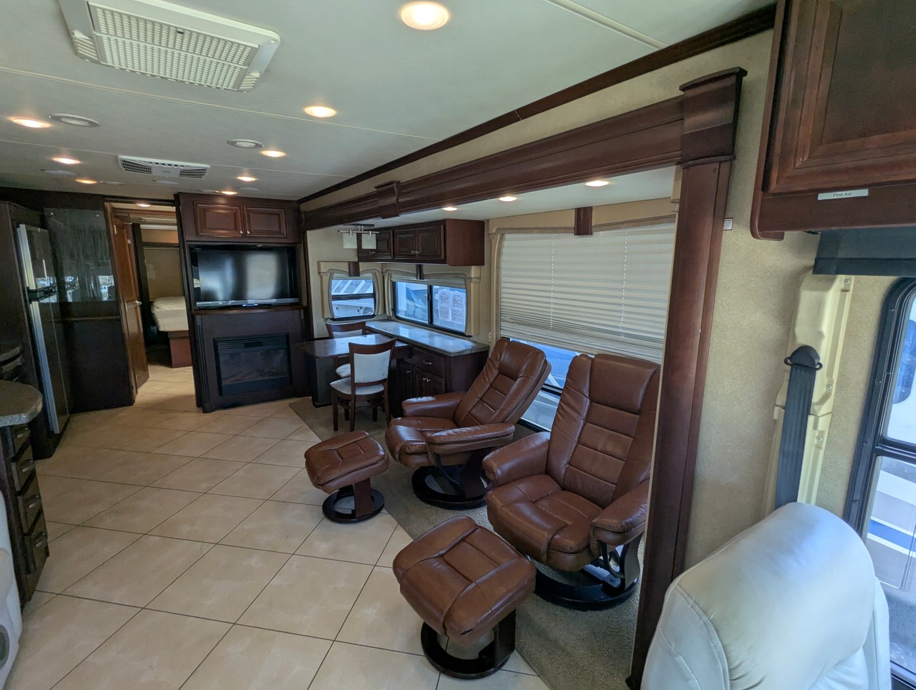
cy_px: 345
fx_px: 424
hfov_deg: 94.4
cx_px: 458
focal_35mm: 16
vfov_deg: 78.2
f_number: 2.2
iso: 71
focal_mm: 2.35
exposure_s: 1/128
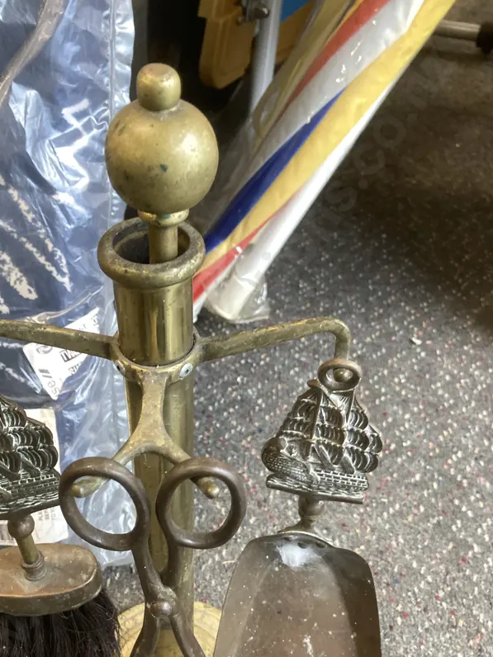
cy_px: 394
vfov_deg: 51.0
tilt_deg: -43.1
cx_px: 192
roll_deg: -0.2
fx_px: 684
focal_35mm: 36
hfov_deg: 39.4
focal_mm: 3.99
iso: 160
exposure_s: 1/50
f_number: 1.8
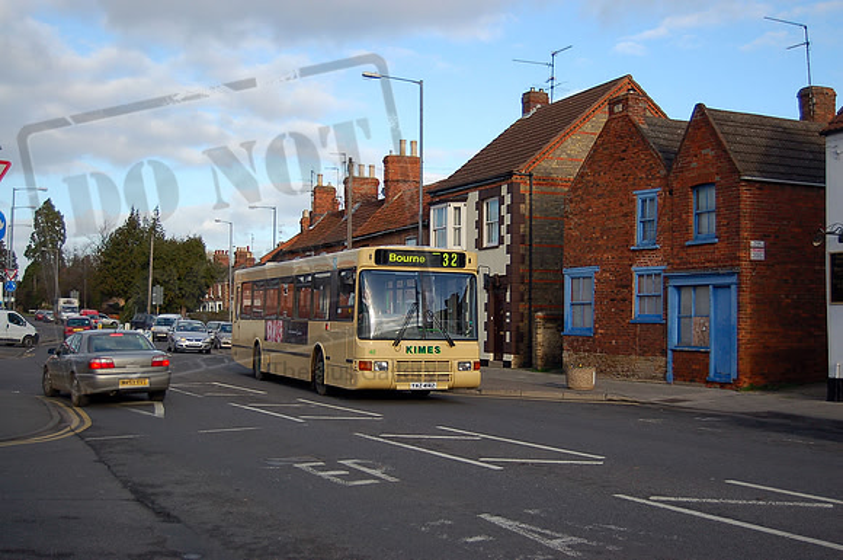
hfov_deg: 43.7
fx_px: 1052
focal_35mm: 45
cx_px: 422
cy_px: 280
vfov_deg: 29.8
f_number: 4.2
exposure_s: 1/1000
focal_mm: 30
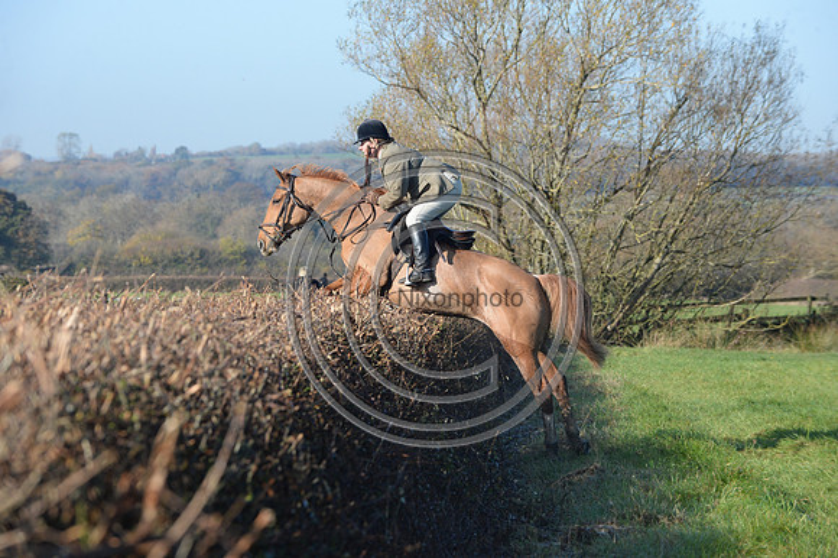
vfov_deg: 8.1
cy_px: 279
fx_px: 3955
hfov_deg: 12.1
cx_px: 419
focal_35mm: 170
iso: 1000
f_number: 7.1
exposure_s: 1/1250
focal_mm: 170
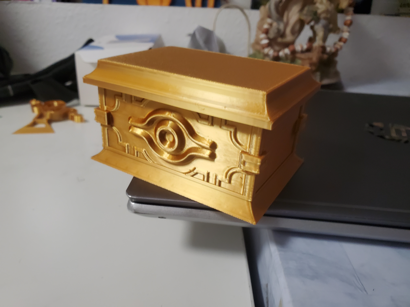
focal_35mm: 26
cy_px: 154
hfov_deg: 67.3
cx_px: 205
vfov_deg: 53.1
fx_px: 308
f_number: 2.4
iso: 250
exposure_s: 1/39
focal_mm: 4.3
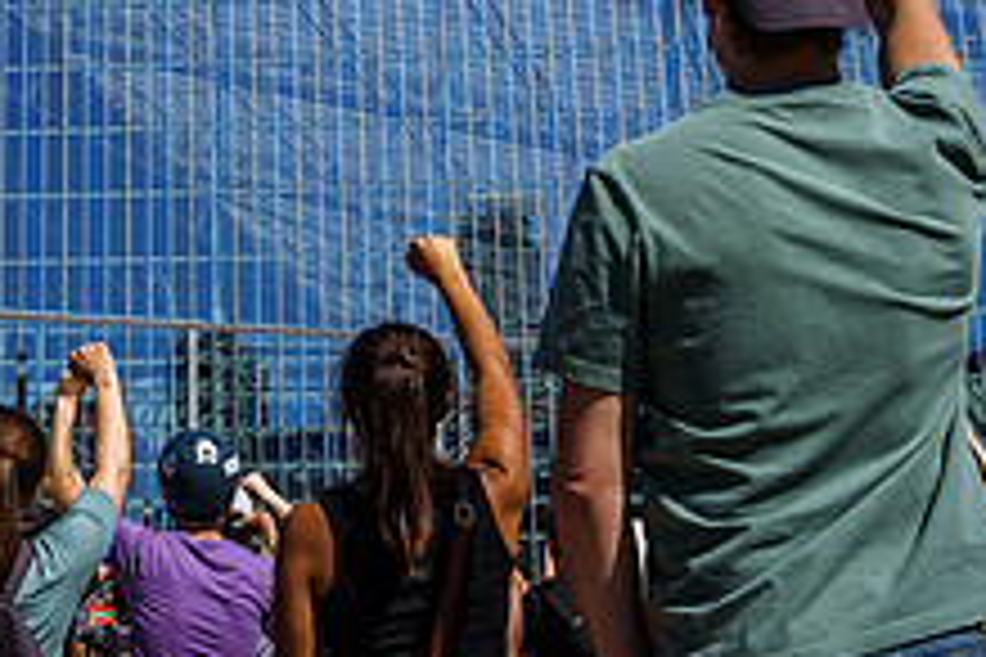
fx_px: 1999
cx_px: -38
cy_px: 95
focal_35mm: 73
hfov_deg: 26.0
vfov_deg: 18.4
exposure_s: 1/1000
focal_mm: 25.1
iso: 200
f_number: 9
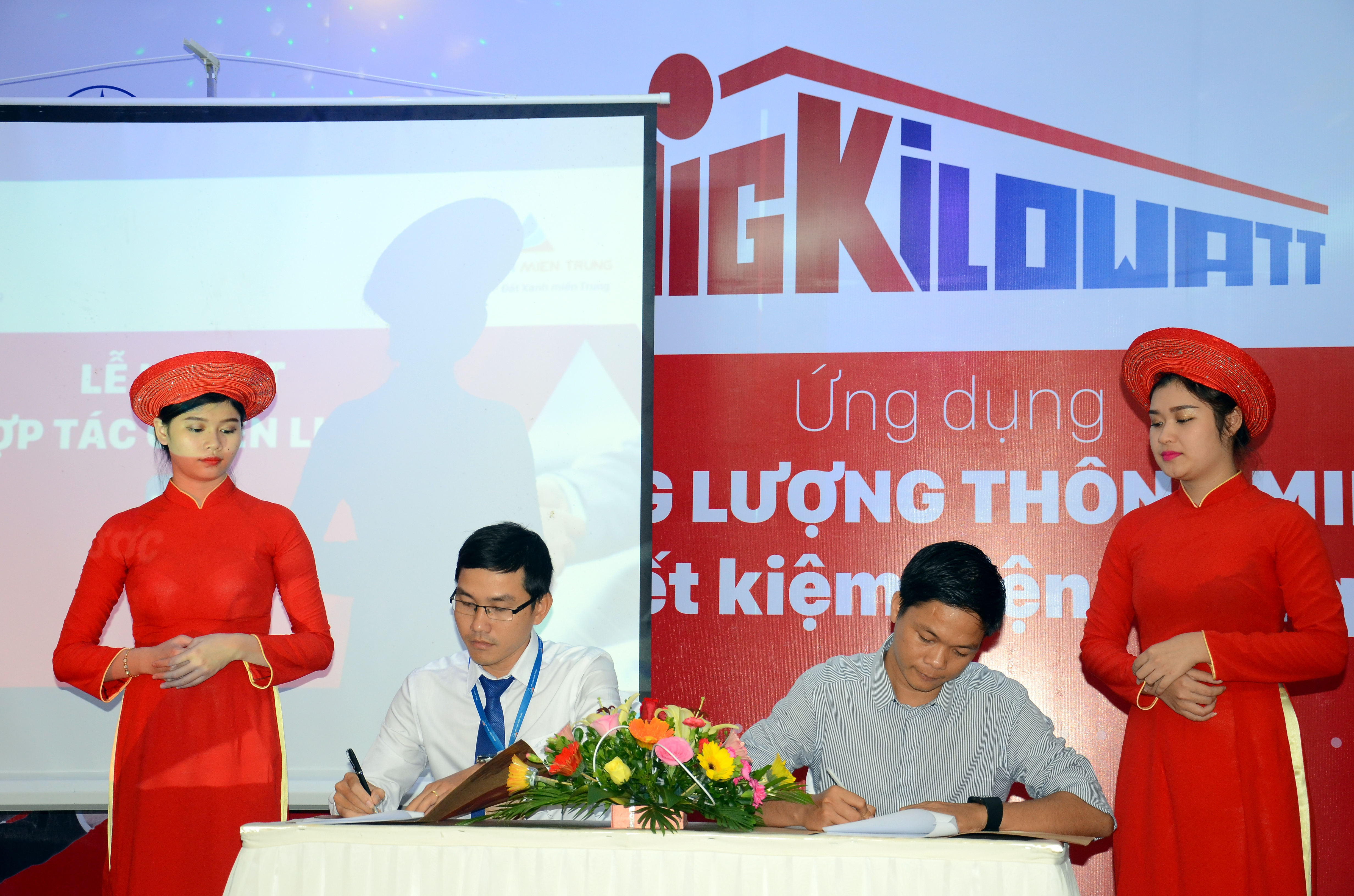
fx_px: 2252
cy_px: 448
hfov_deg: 33.5
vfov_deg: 22.5
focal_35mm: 60
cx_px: 677
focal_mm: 40
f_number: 4.8
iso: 800
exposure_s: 1/100
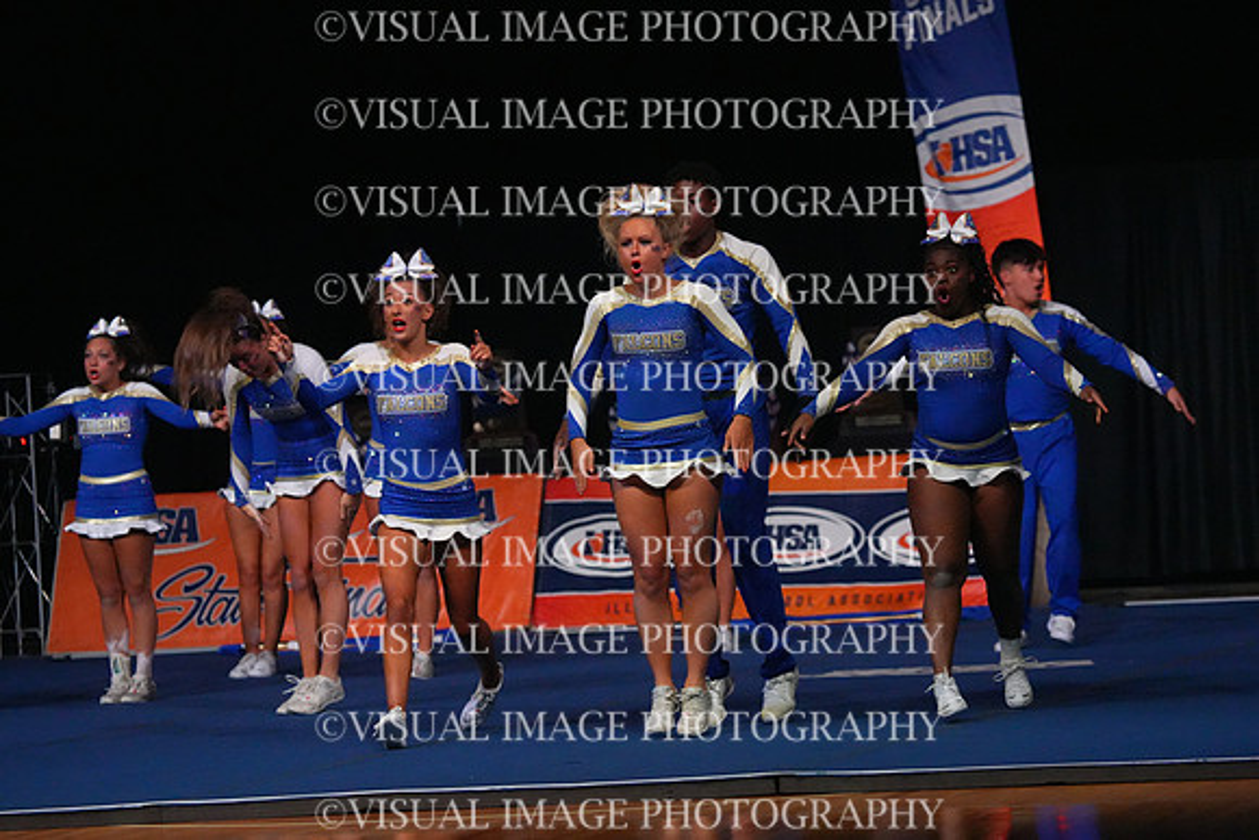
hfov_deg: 11.4
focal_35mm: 180
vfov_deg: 7.6
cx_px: 630
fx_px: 6296
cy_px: 420
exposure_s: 1/1250
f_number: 5.6
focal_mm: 180
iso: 16000
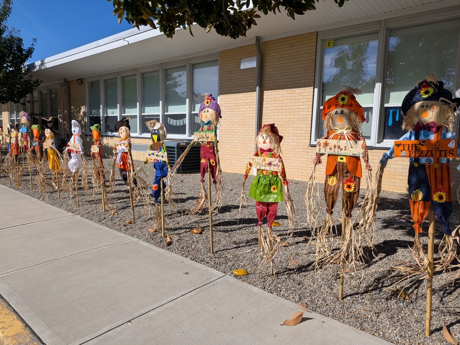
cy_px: 172
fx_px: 319
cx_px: 230
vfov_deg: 56.8
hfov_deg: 71.6
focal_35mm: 24
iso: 29
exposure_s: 1/2865
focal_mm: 4.53
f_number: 1.7
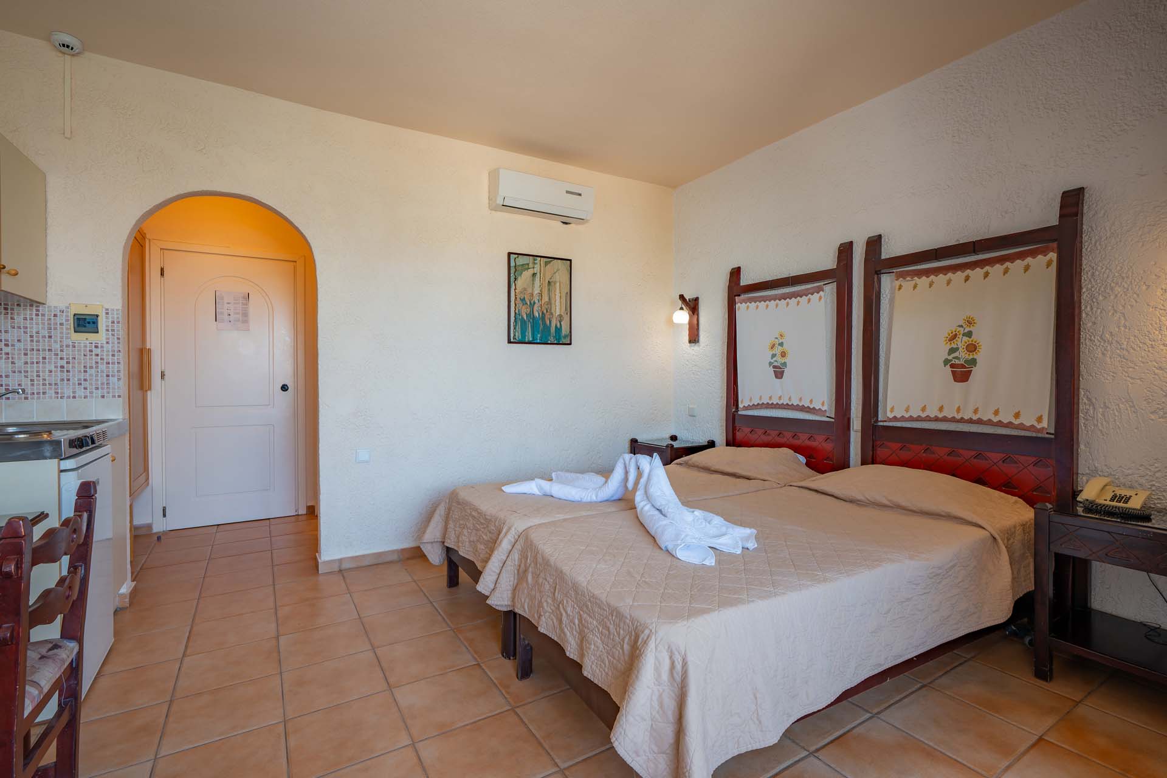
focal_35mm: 16
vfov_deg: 73.7
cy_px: 389
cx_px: 584
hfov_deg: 96.7
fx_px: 519
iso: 100
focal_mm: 16
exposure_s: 1/20
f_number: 11
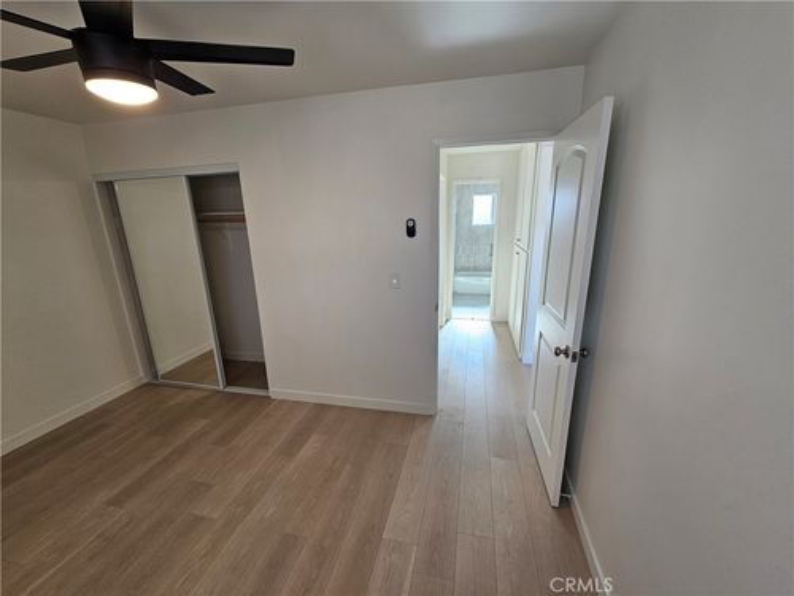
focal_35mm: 13
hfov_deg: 106.2
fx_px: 298
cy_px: 298
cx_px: 397
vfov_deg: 89.9
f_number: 2.2
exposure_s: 1/60
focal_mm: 2.2
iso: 50
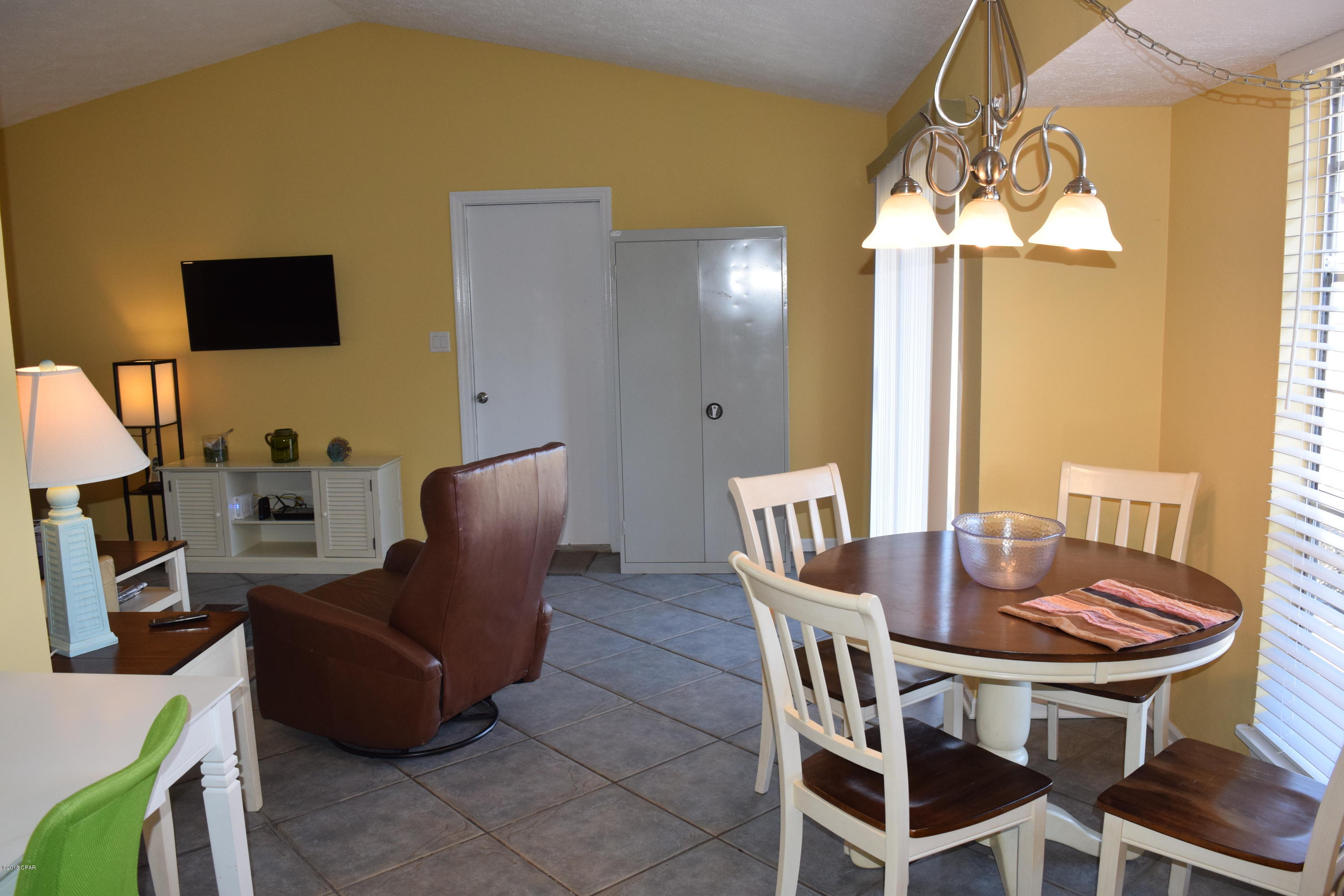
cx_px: 672
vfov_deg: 47.9
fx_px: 1008
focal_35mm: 27
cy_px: 448
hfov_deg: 67.4
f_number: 5.6
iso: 800
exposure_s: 1/125
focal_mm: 18
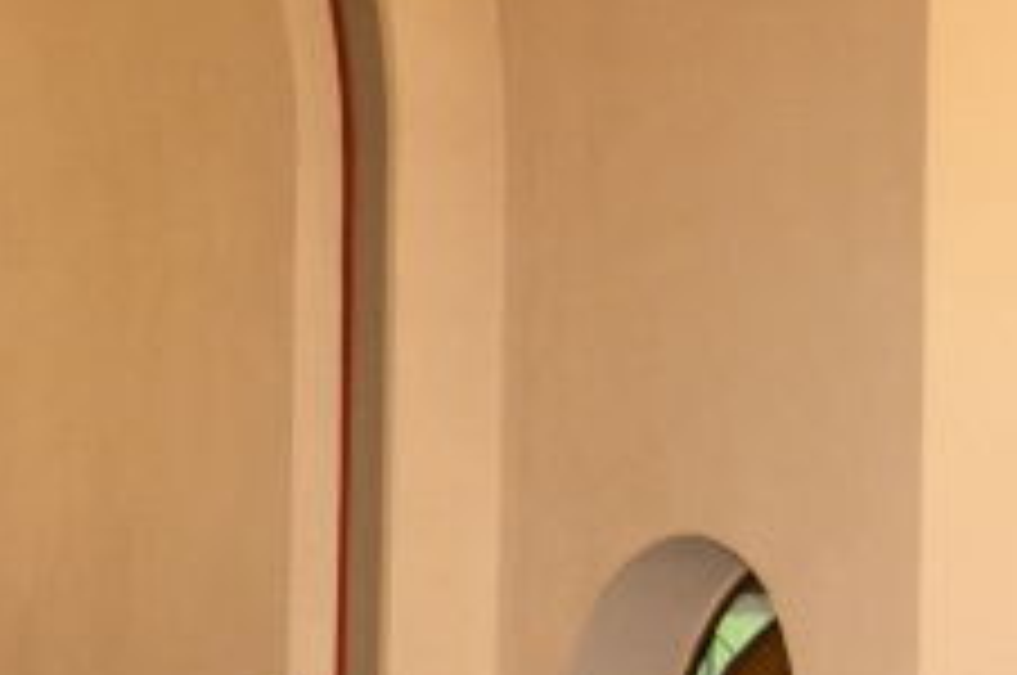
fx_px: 3329
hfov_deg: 14.8
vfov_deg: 10.8
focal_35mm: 118
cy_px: 1233
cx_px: -918
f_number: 5.6
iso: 1250
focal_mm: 17
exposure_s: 1/60
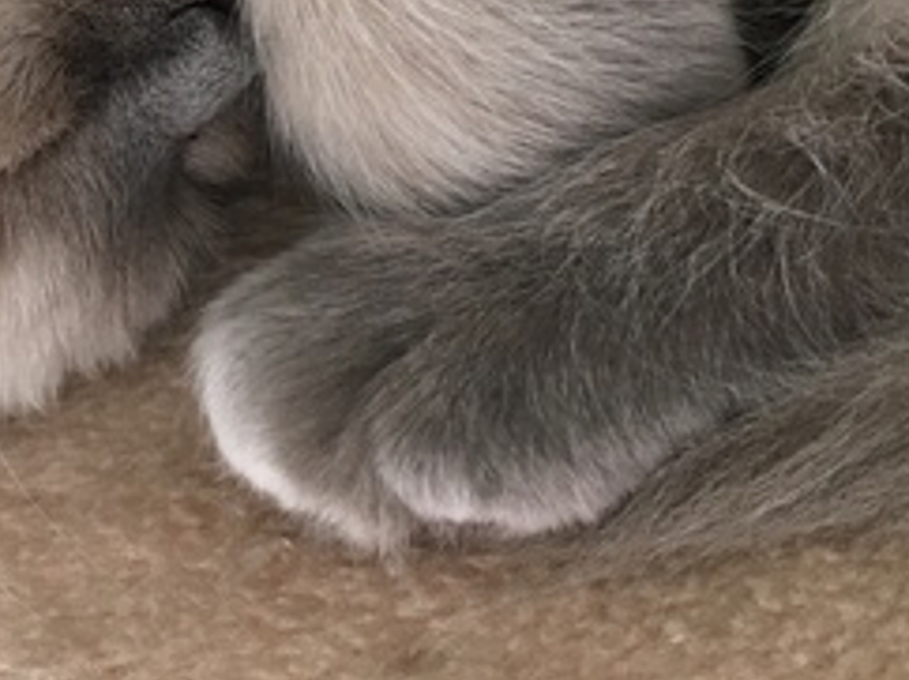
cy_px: -30
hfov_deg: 26.2
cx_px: 90
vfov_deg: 19.7
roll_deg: +12.1
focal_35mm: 72
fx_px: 1889
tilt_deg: -35.2
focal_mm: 4.15
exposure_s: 1/33
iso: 50
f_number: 2.2
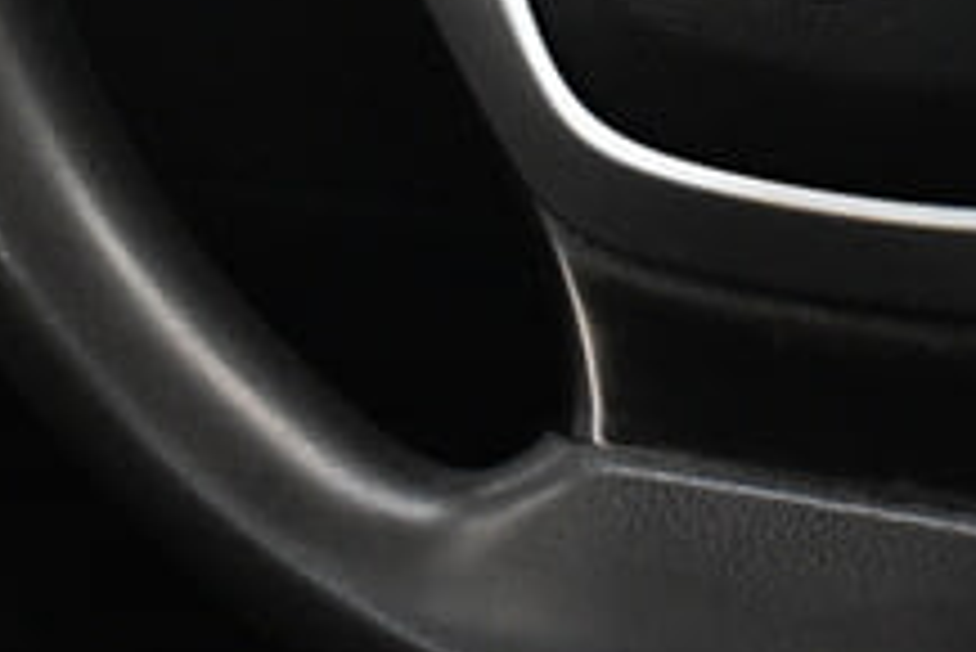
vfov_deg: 7.2
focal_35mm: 187
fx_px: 5073
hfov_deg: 10.8
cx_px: 1178
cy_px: -445
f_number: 4.2
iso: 4000
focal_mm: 30
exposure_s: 1/50
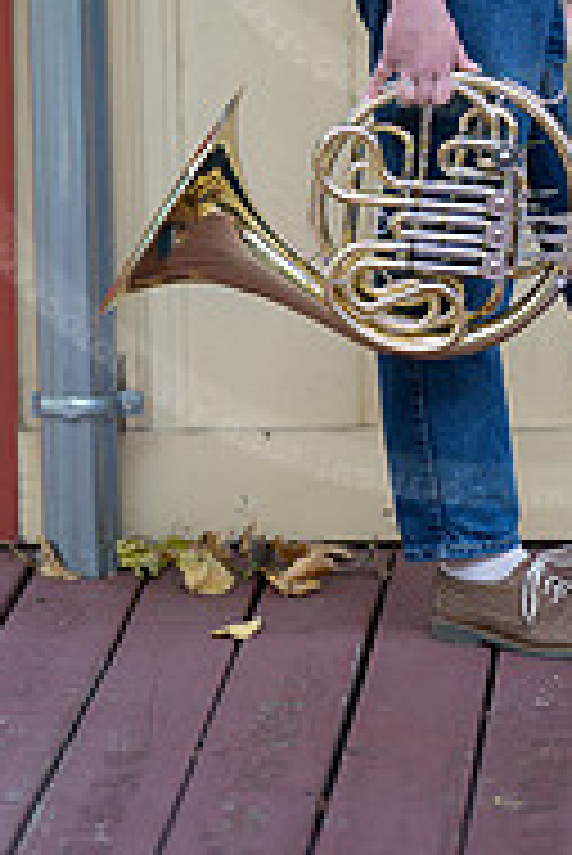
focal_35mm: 201
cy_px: -76
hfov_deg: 6.8
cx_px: 477
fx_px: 4781
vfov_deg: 10.1
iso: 160
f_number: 1.2
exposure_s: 1/320
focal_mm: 85
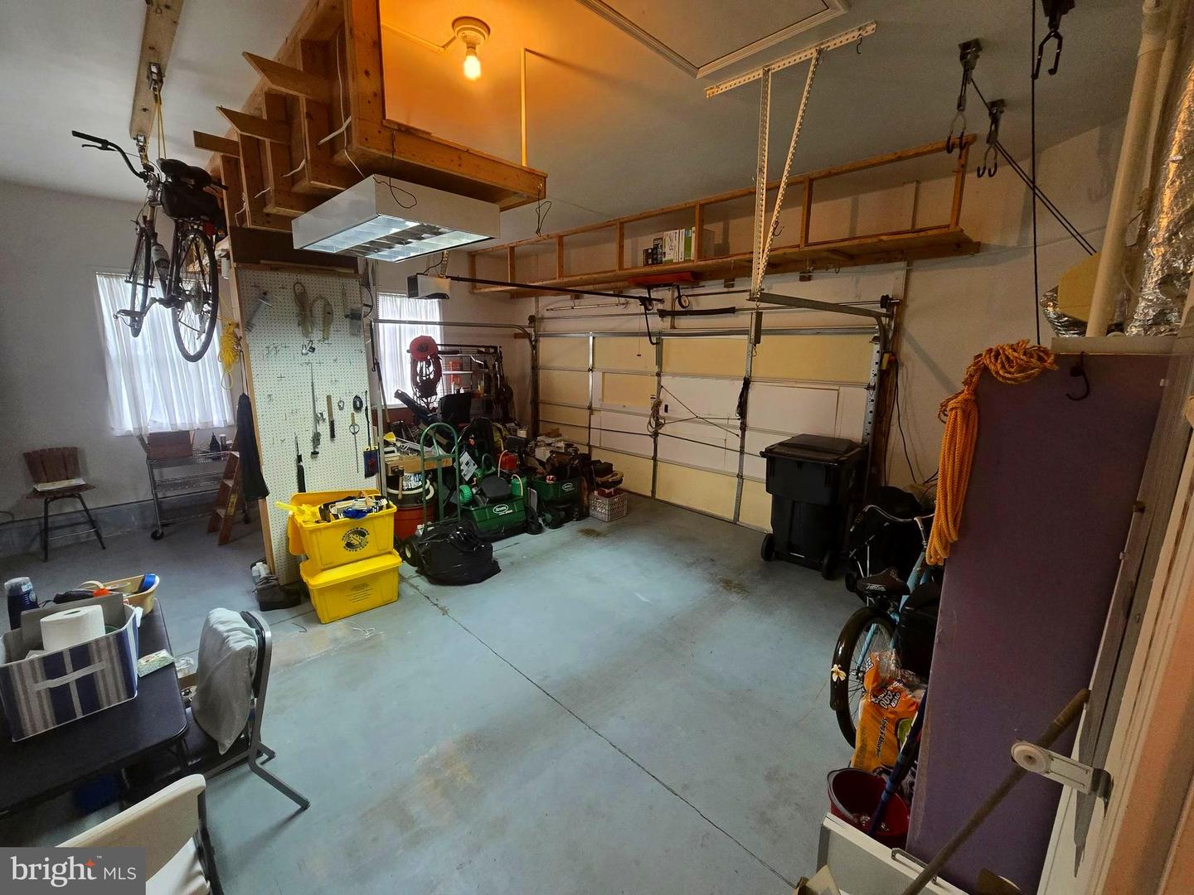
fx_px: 448
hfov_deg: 106.2
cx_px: 597
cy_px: 448
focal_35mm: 13
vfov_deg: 89.9
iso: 320
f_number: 2.2
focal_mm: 2.2
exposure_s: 1/60
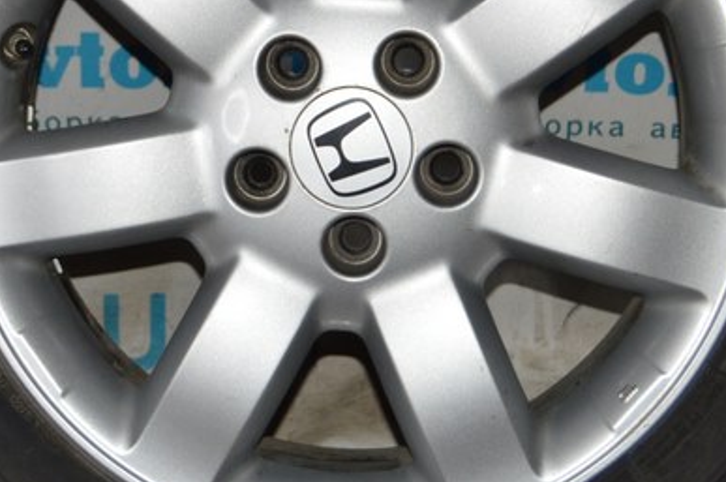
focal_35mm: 135
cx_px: 203
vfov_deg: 10.1
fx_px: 2719
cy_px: 61
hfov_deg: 15.2
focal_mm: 34
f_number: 4.5
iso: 640
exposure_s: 1/60
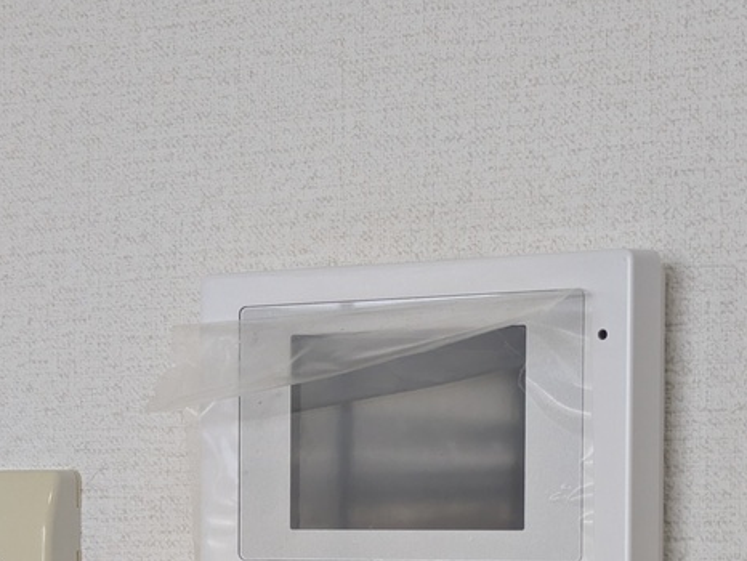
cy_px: 548
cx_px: 430
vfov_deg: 13.9
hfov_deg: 18.7
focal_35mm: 105
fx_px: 2267
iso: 75
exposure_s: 1/60
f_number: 1.89
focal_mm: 5.43
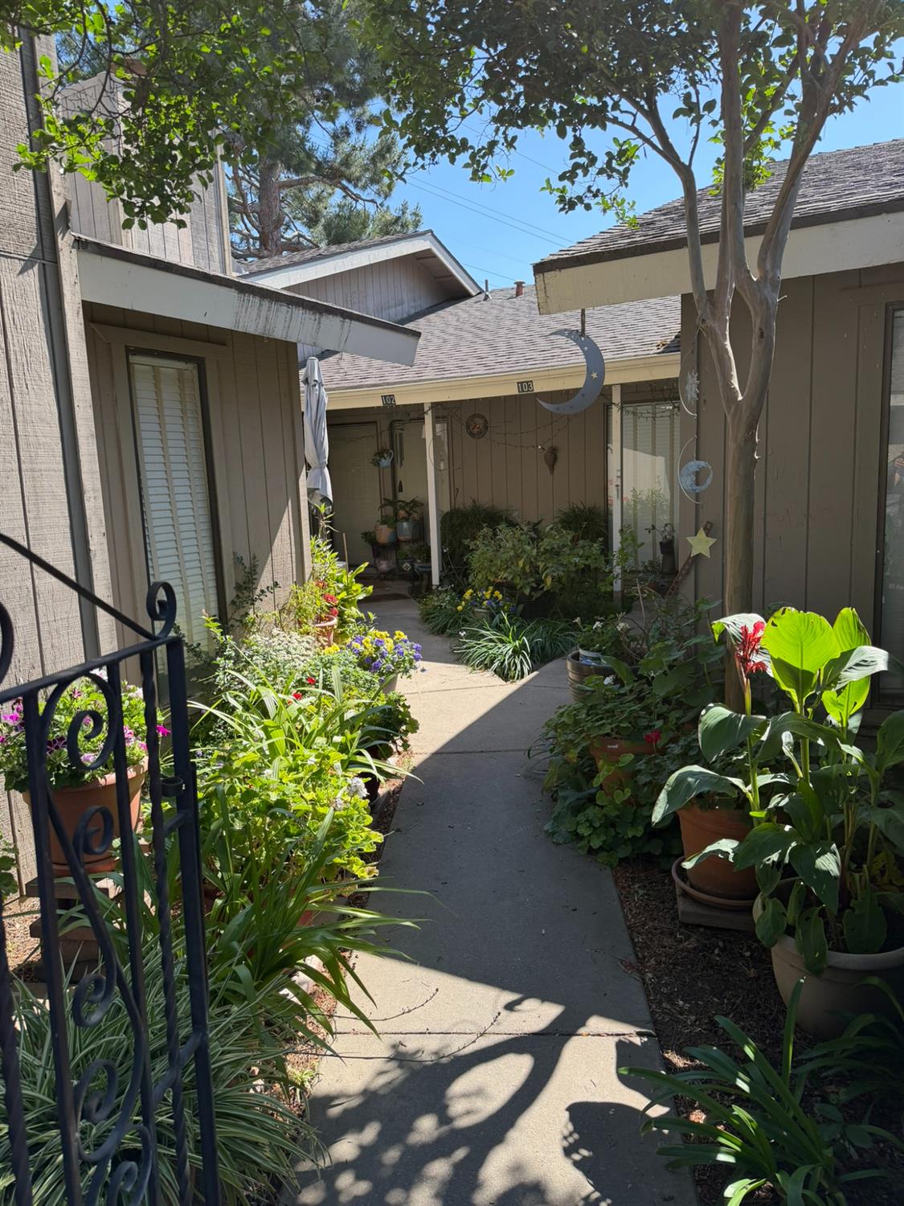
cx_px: 452
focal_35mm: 24
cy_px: 603
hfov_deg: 56.8
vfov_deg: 71.6
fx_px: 836
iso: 100
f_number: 1.78
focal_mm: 6.76
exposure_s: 1/1493
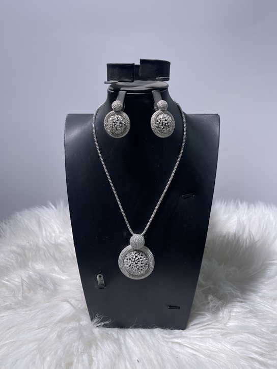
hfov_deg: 54.9
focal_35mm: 25
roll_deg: +1.4
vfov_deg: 69.4
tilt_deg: -19.0
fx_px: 267
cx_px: 138
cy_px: 184
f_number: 1.6
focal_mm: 5.1
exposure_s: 1/584
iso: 32
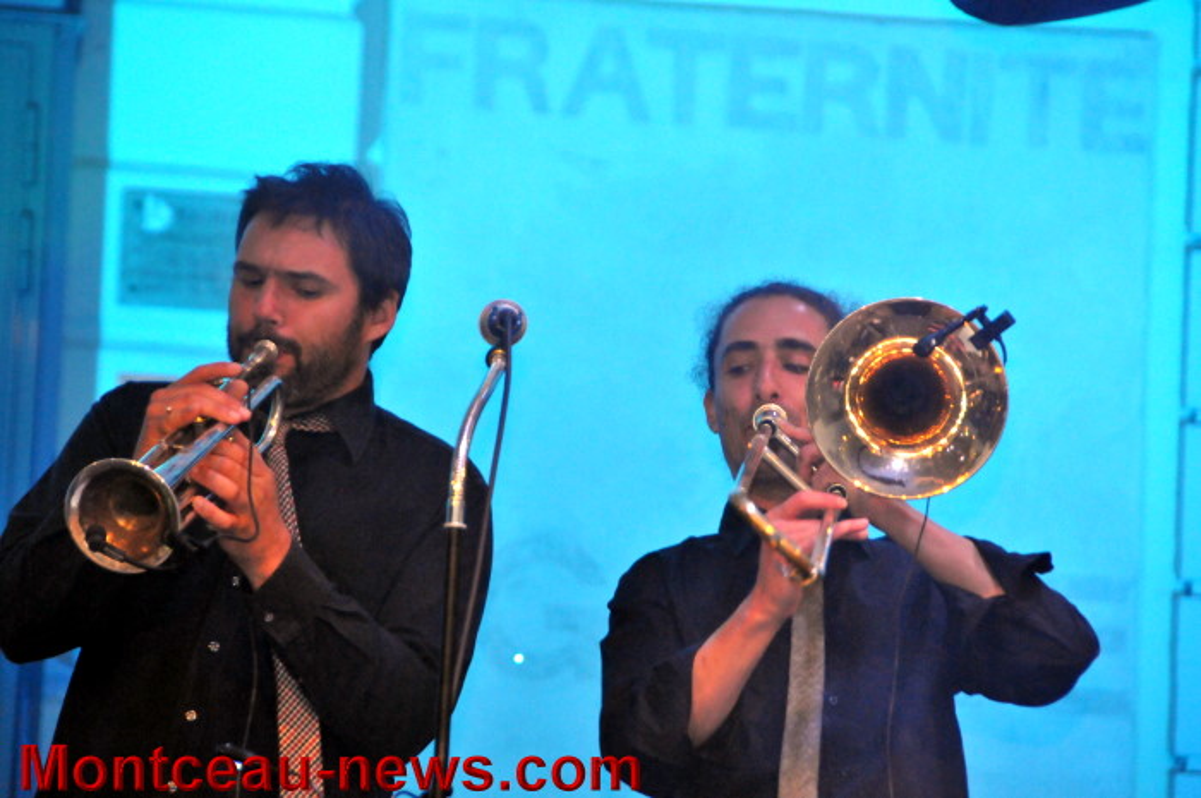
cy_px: 399
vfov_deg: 5.4
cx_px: 600
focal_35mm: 255
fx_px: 8497
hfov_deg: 8.1
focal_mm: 170
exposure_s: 1/160
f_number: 7.1
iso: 3200
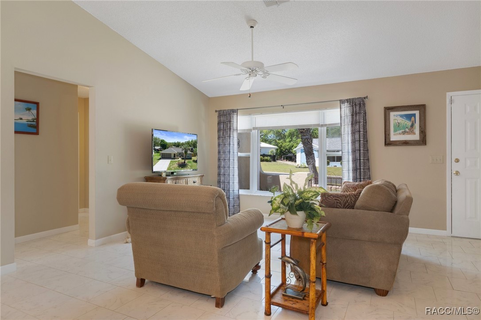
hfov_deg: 81.2
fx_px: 280
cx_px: 240
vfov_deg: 59.4
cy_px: 160
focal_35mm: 21
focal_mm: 14
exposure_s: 1/3
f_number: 8
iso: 250
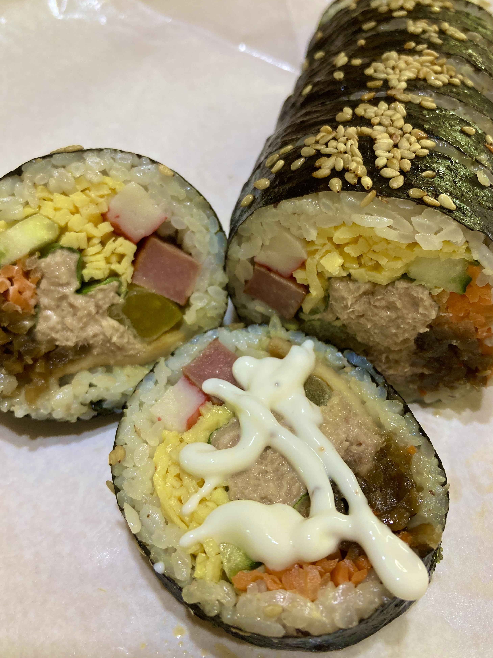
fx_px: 551
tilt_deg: -49.4
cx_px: 250
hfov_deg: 48.2
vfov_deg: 61.7
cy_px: 328
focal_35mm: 29
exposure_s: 1/60
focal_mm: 3.99
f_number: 1.8
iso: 100
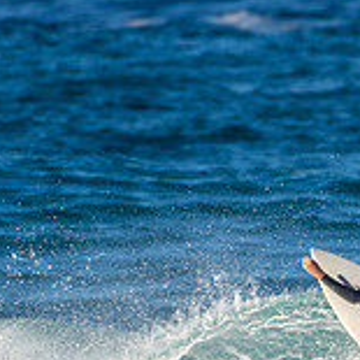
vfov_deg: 0.7
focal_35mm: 2386
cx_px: 369
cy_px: 412
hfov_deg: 0.7
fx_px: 28074
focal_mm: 500
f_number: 5.6
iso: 160
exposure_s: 1/1250
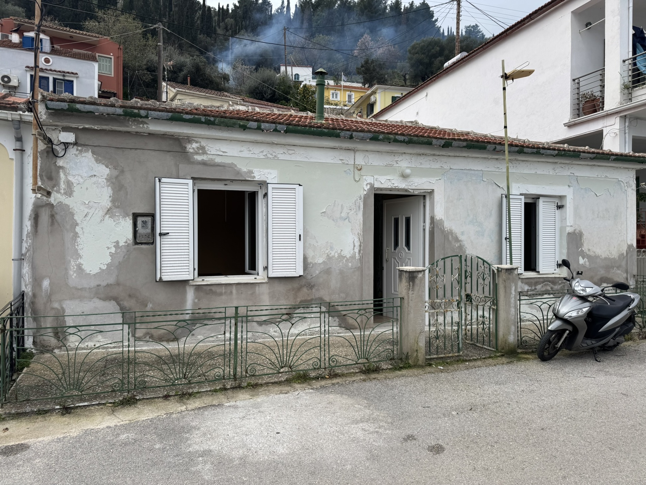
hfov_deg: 71.6
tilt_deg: -0.6
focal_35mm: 24
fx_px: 448
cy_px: 242
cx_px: 323
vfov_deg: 56.8
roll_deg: -1.8
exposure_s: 1/1869
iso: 80
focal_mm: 6.76
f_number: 1.78
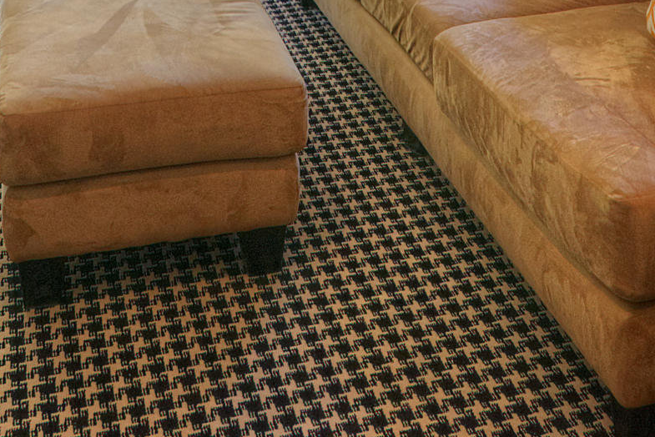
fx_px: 1183
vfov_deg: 16.7
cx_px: 371
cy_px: -395
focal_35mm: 65
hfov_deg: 30.9
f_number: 7.1
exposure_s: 1/40
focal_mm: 17
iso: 320
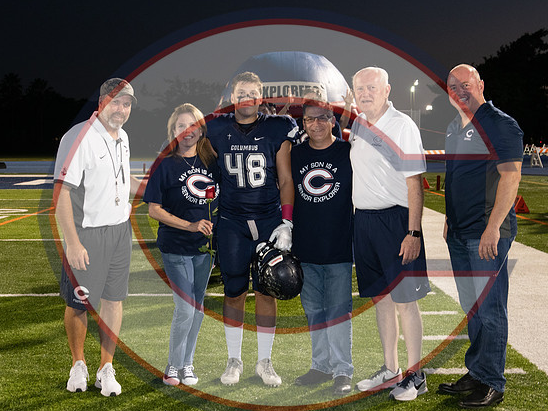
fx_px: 871
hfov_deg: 34.9
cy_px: 221
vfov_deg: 26.6
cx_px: 260
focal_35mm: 55
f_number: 7.1
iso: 1600
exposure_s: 1/60
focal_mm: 42
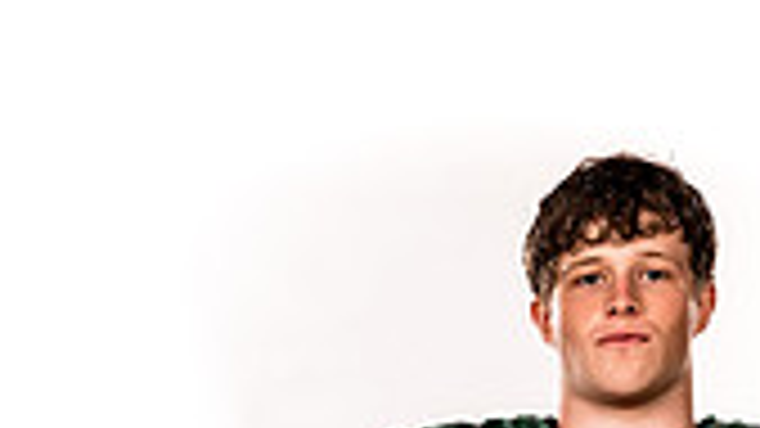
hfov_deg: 14.8
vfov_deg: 7.8
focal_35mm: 145
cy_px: 996
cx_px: 423
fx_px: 2922
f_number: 8
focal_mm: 52
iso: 800
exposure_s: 1/400
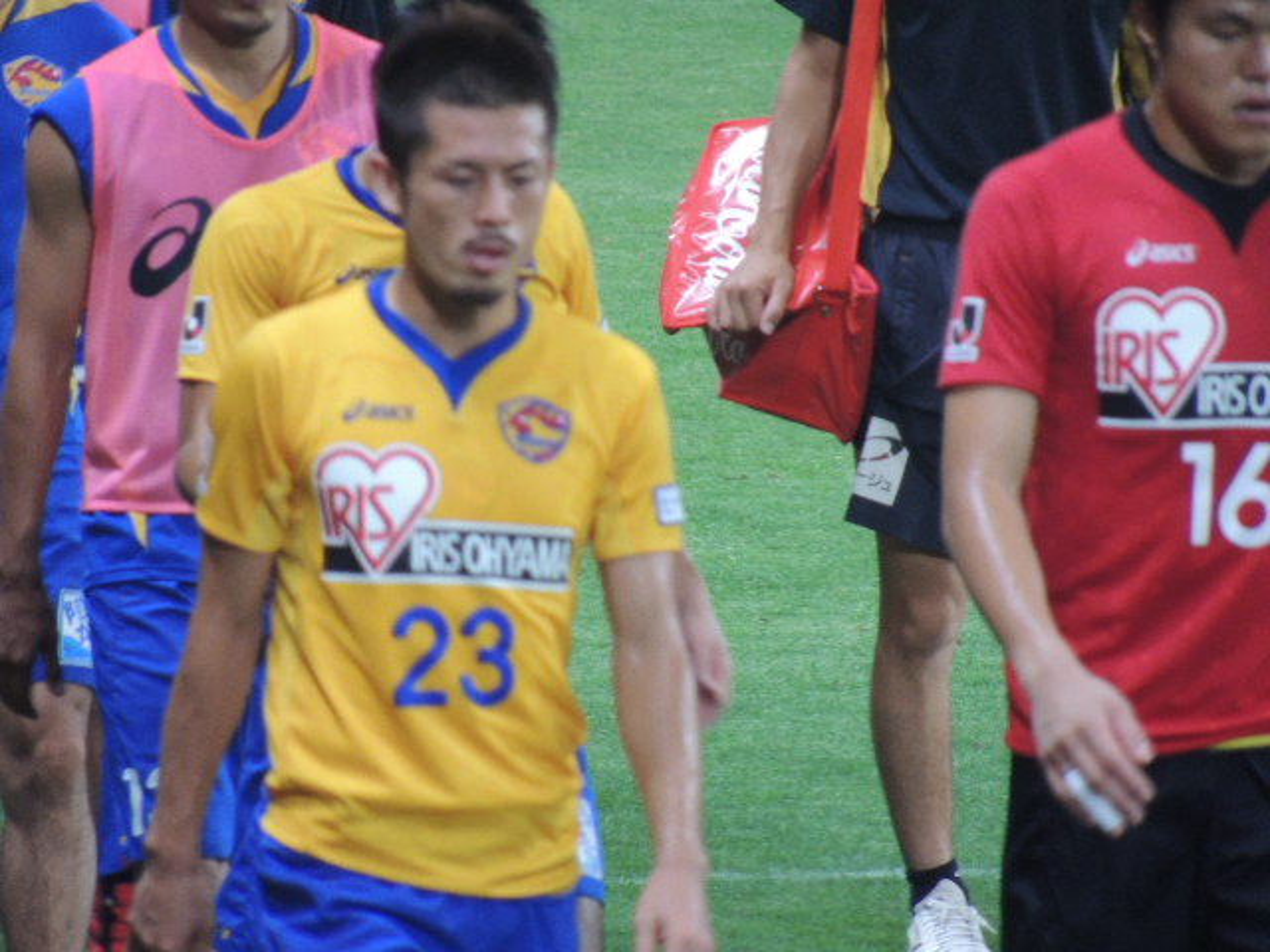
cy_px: 476
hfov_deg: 2.0
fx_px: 36688
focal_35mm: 1000
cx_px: 635
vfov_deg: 1.5
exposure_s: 1/50
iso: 800
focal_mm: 180
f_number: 5.9
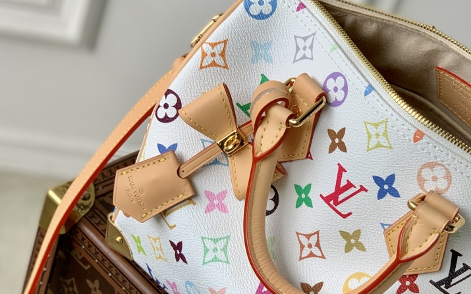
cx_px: 340
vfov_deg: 11.8
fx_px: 1425
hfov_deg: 18.7
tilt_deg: -39.4
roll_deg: -23.5
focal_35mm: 111
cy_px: 216
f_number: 2.4
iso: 16
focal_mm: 6
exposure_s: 1/242
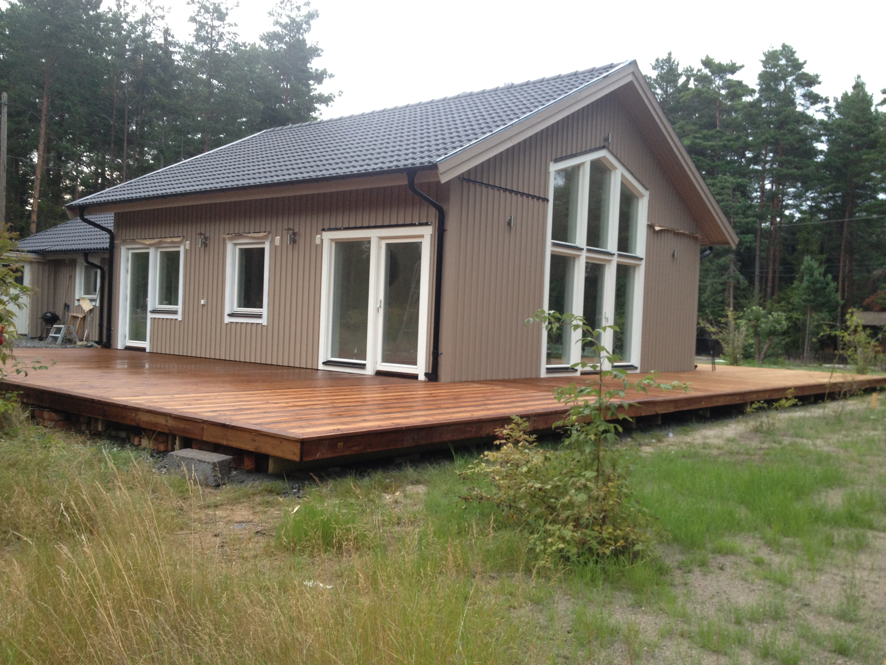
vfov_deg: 40.7
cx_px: 443
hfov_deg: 52.6
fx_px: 896
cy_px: 332
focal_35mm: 35
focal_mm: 4.28
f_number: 2.4
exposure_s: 1/20
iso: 100
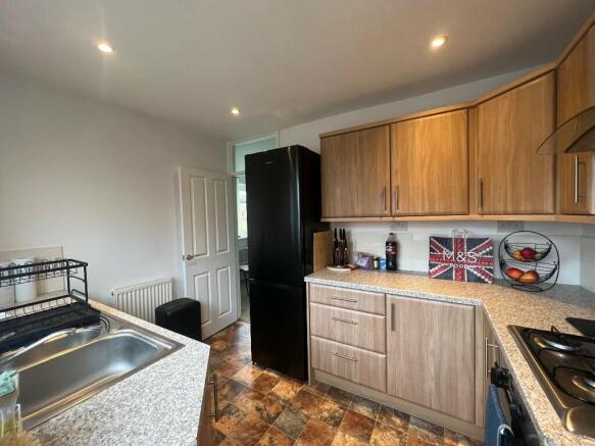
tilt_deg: -2.6
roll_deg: +1.3
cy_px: 223
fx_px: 223
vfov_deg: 89.9
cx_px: 298
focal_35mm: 13
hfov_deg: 106.2
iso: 250
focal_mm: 1.57
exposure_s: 1/76
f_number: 1.8
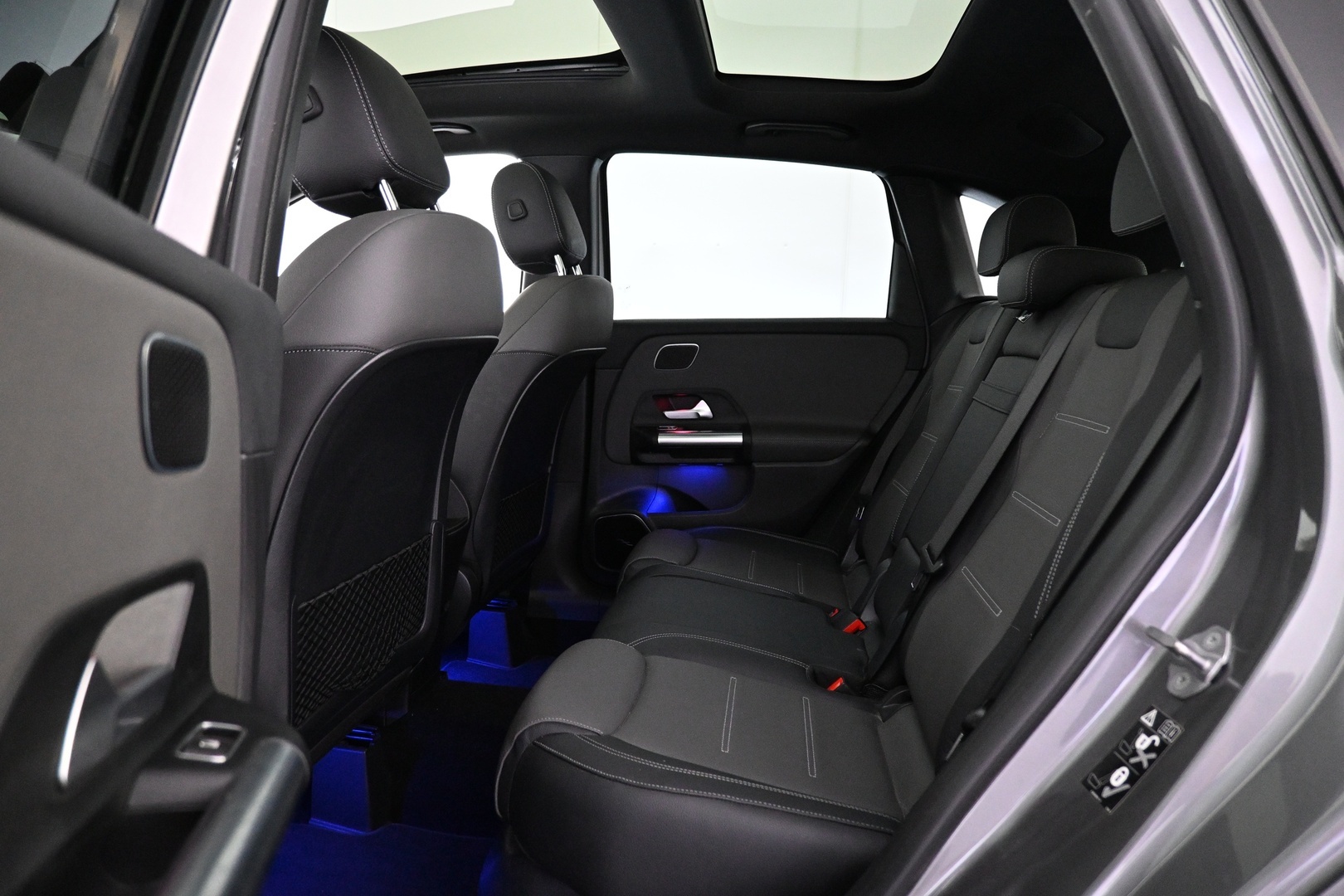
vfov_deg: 53.1
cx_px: 672
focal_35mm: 24
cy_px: 448
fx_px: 896
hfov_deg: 73.7
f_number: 3.5
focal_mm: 16
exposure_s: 1/40
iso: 4000
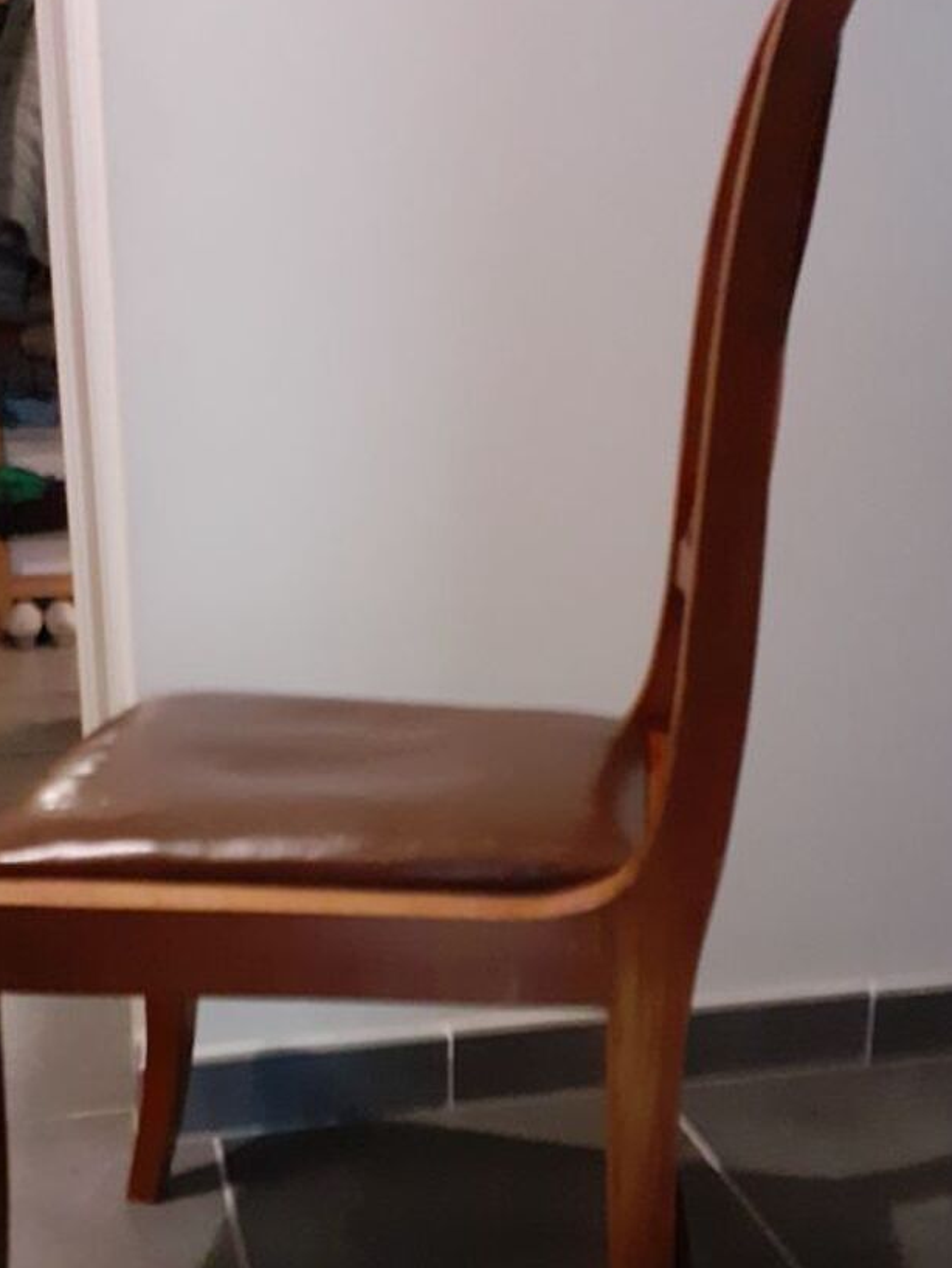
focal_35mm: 44
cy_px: 765
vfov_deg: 42.7
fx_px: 1613
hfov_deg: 32.8
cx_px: 395
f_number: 1.9
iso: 640
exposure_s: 1/20
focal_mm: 3.6
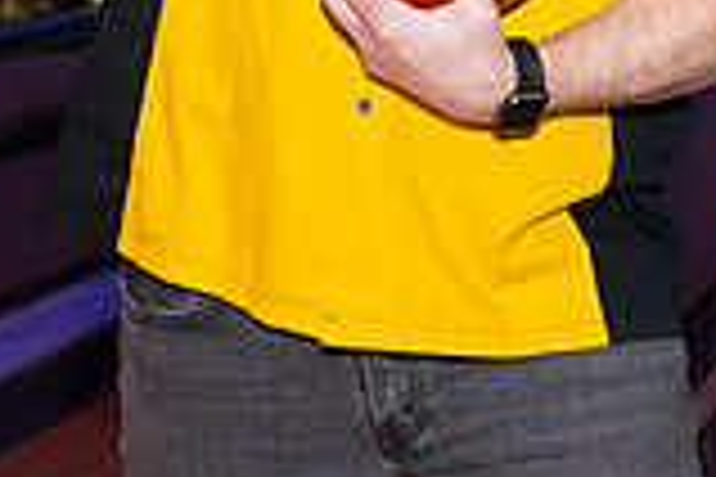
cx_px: 1004
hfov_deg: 12.9
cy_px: -286
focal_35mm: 153
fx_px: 3043
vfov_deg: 8.7
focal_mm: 42
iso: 1600
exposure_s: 1/60
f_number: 5.6
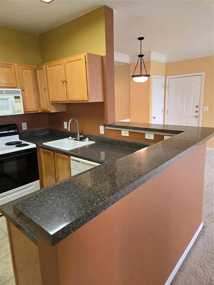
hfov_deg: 58.9
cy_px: 142
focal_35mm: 23
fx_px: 190
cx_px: 107
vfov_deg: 73.9
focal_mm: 5.4
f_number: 1.8
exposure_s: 1/120
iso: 320
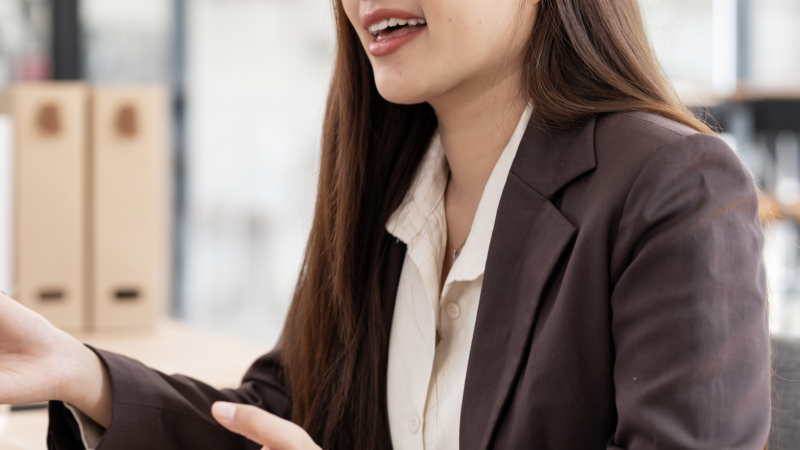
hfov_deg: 21.0
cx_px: 56
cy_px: 156
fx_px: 2100
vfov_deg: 12.2
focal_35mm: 99
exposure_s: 1/200
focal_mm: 50
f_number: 2
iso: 125
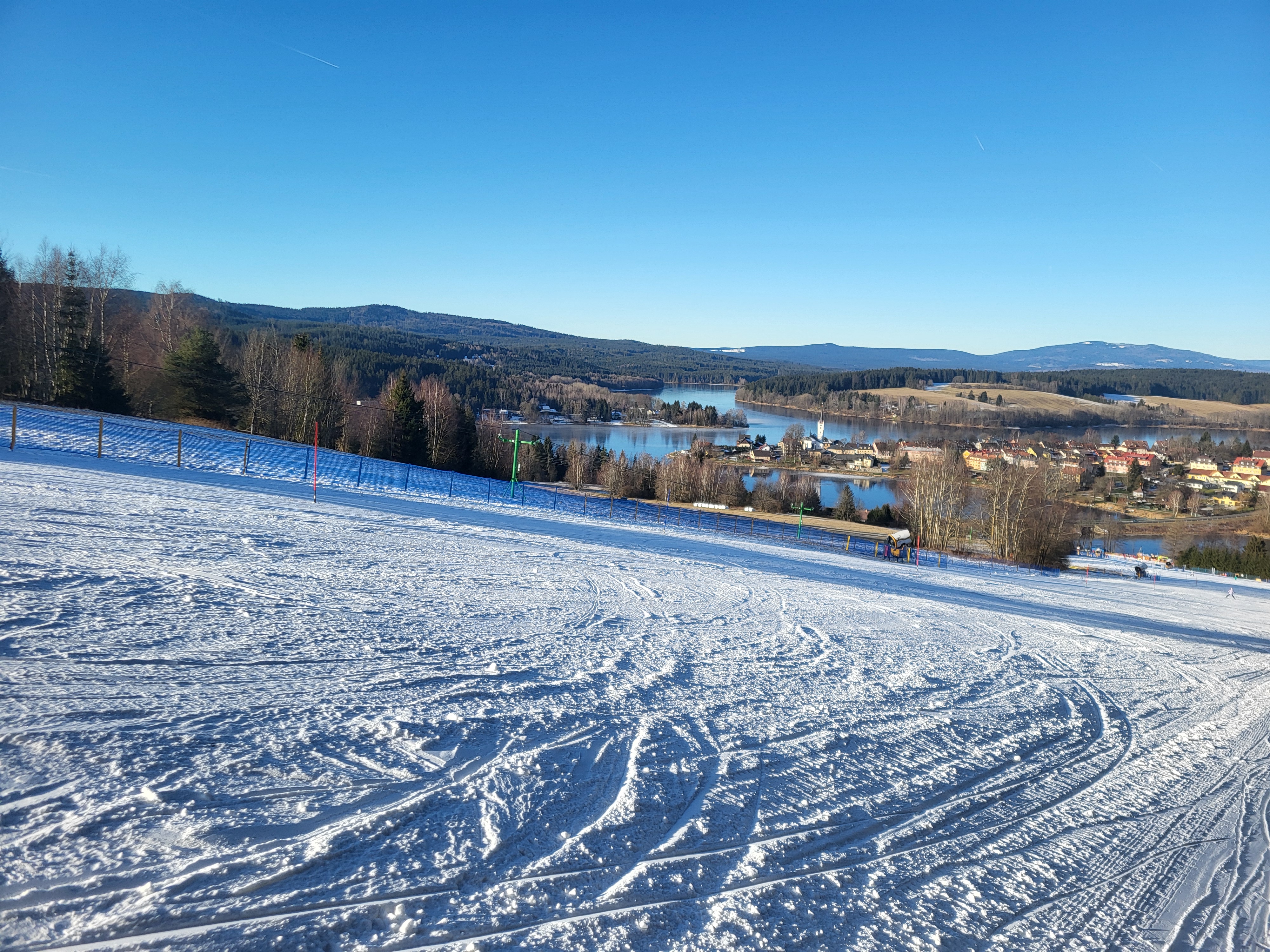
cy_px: 476
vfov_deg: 53.1
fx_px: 954
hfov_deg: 67.3
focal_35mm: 26
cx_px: 635
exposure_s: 1/1809
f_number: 1.8
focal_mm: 5.4
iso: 40
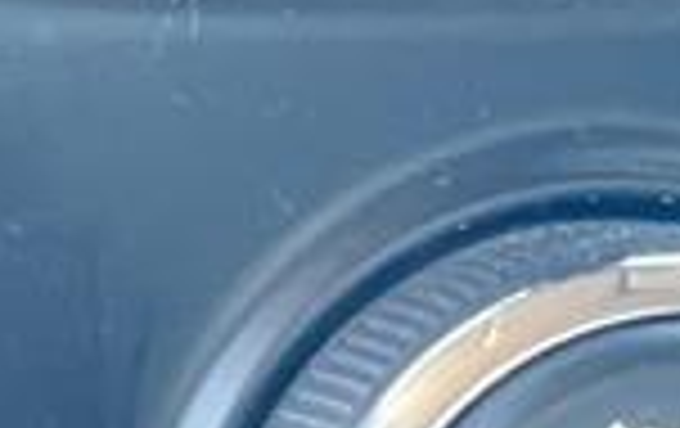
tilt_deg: -21.7
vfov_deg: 3.5
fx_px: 6925
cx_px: -874
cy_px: 1234
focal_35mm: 373
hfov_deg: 5.5
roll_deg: +2.4
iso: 320
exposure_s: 1/40
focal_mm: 6
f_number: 2
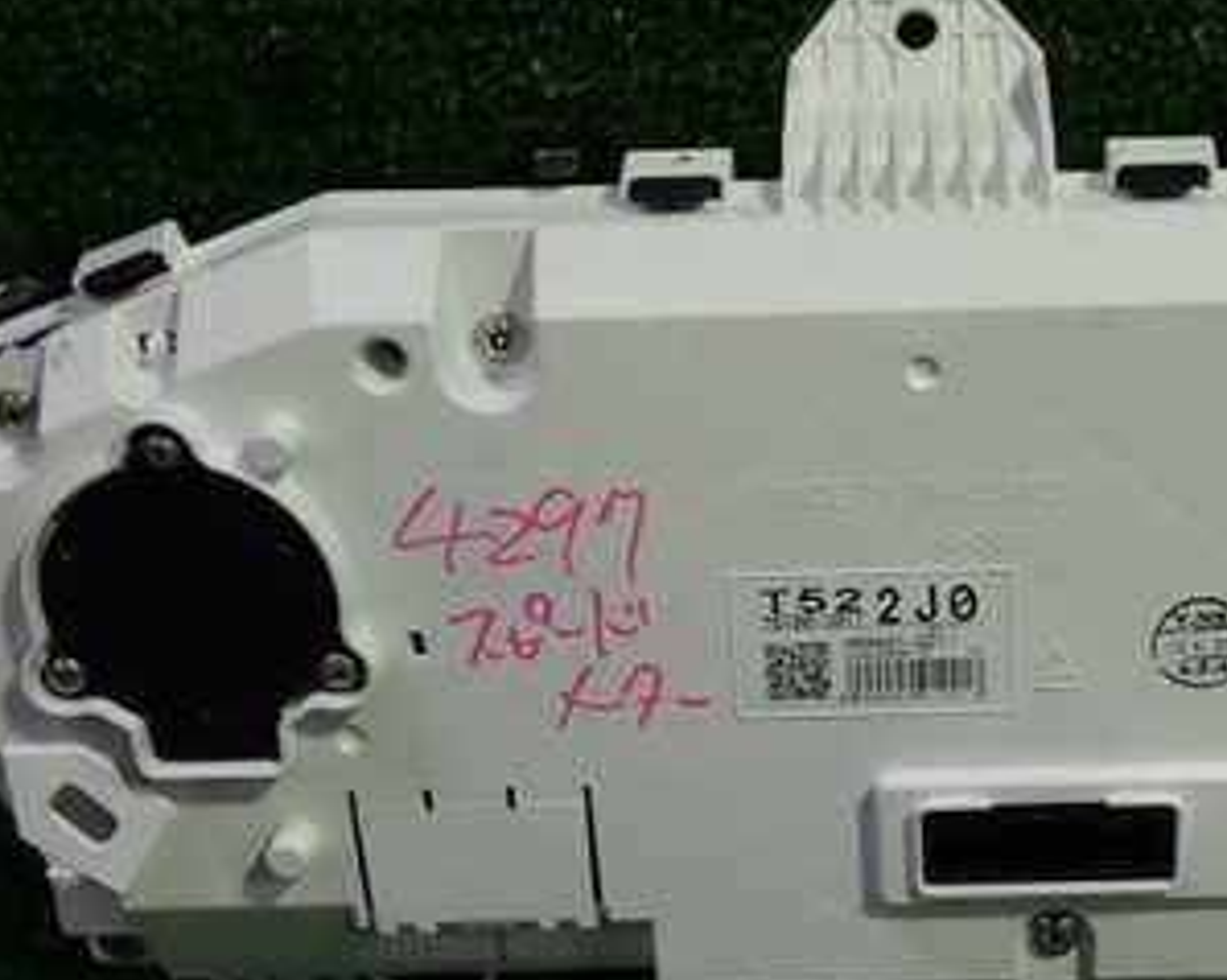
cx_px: 951
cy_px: 564
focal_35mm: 59
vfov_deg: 25.8
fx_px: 2141
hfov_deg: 31.3
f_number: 2.3
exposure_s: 1/60
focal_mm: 5.4
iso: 100
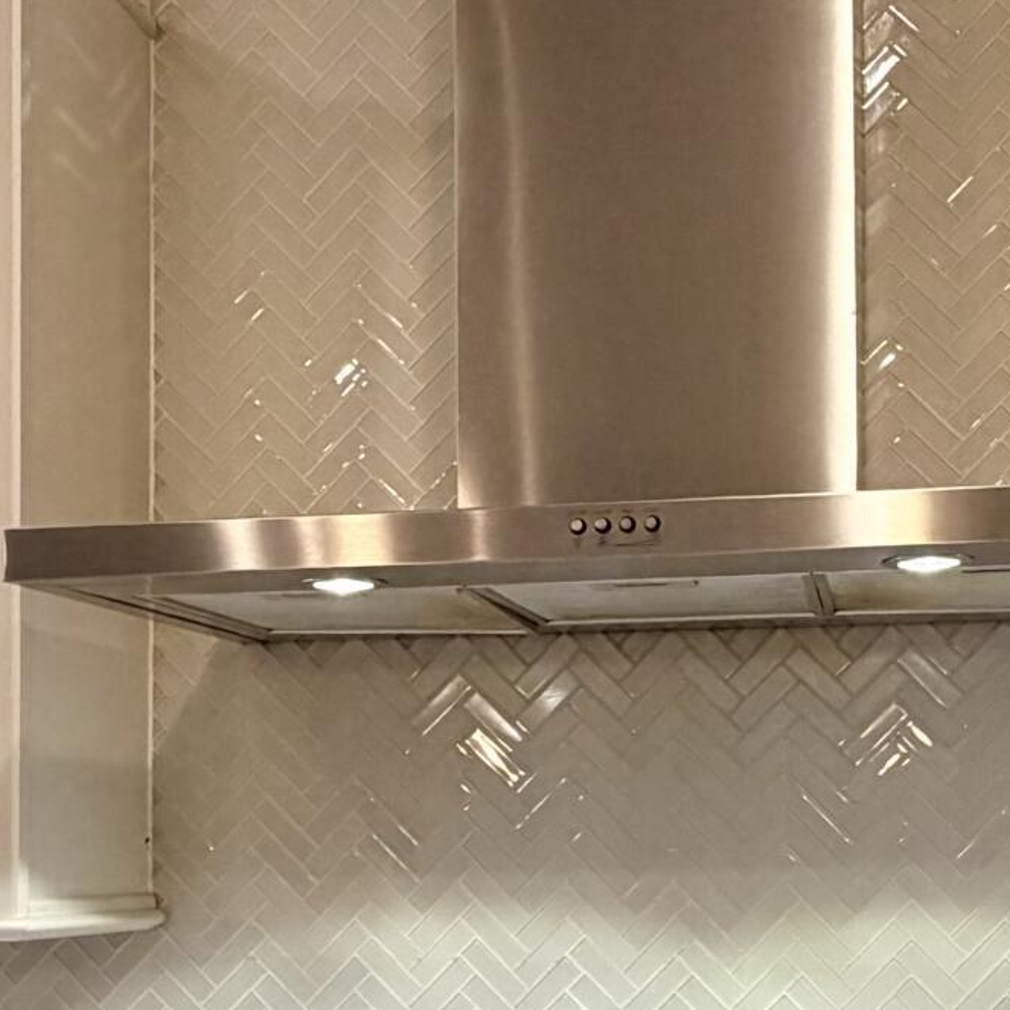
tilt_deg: +1.6
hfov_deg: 30.4
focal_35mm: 56
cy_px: 806
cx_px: 660
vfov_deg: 29.9
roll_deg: +0.2
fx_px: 1849
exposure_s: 1/120
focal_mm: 2.22
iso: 250
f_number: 2.2
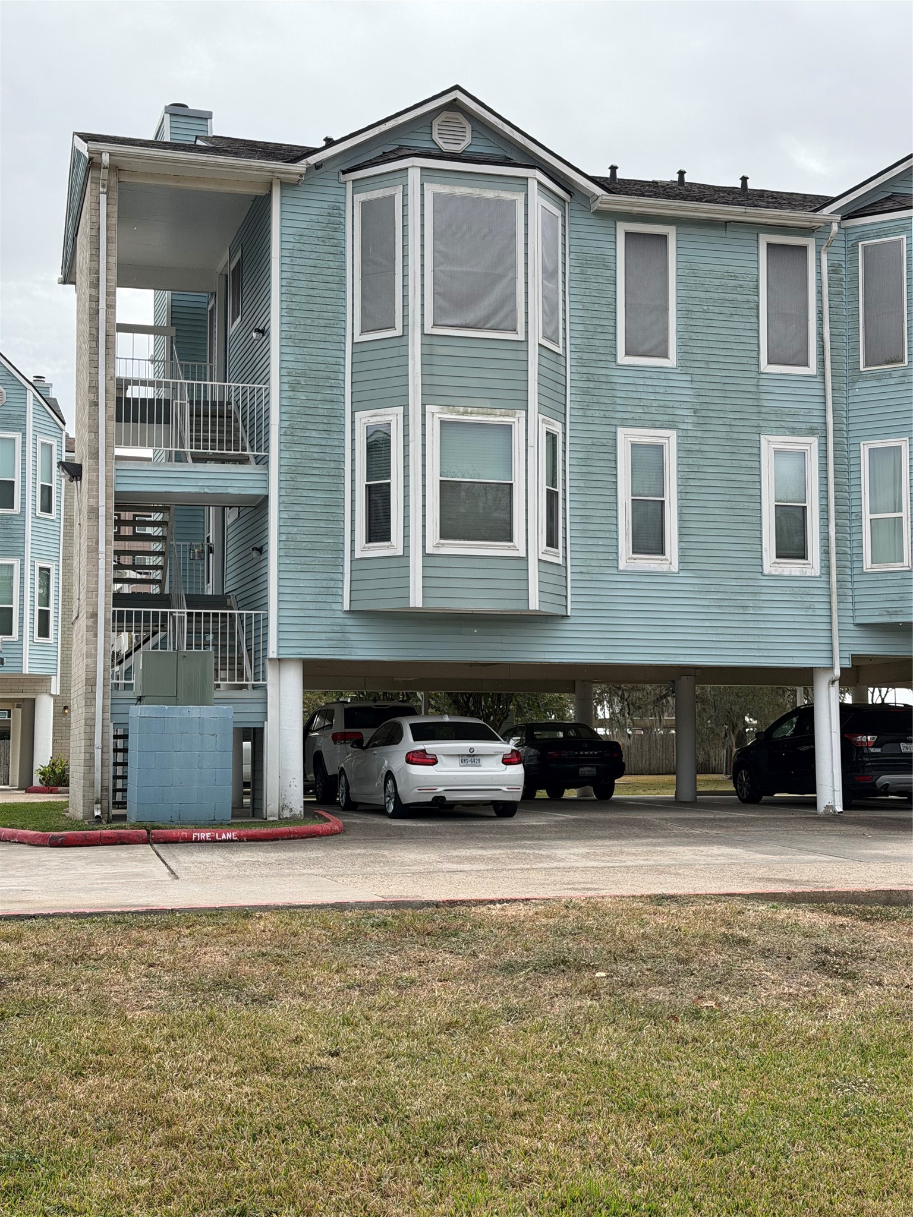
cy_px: 608
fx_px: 1688
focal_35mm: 48
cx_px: 456
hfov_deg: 30.3
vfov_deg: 39.7
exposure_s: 1/1642
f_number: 1.78
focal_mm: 6.76
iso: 100
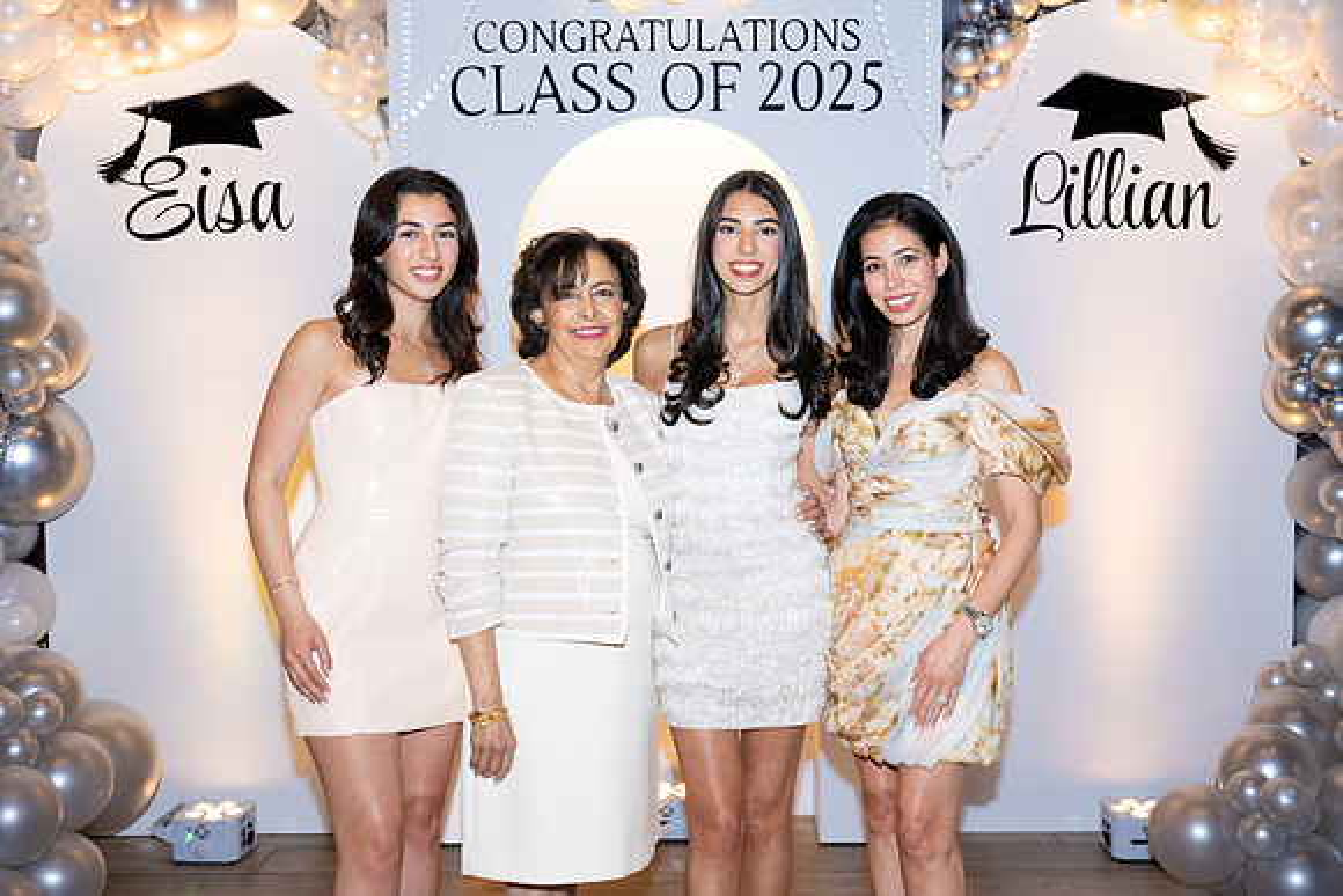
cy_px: 448
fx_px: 1530
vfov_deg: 32.6
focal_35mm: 41
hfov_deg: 47.4
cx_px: 672
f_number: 5.6
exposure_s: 1/80
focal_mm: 41
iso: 1000
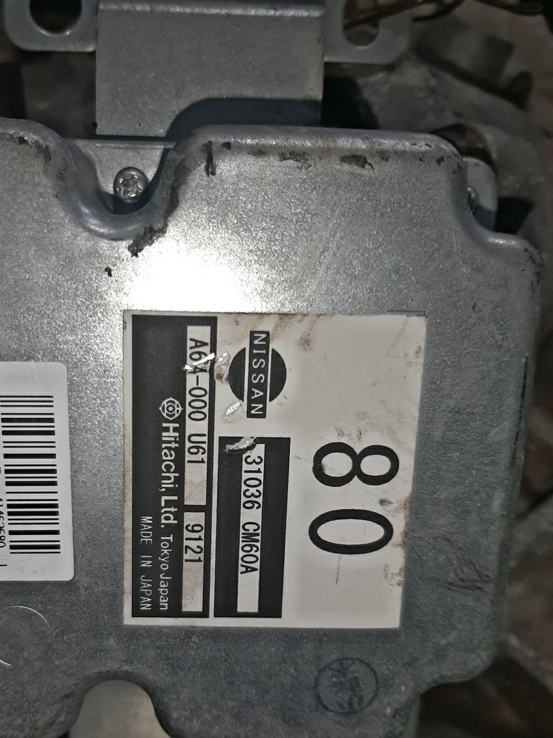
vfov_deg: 54.9
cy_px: 444
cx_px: 212
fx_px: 703
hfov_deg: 42.7
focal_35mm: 33
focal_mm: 3.93
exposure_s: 1/183
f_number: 1.7
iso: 40
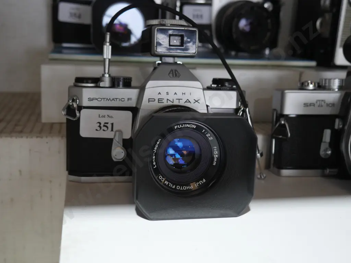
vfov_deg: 36.0
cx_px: 176
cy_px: 132
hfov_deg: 46.8
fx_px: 406
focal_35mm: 40
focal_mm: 20
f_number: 4.5
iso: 1000
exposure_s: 1/60
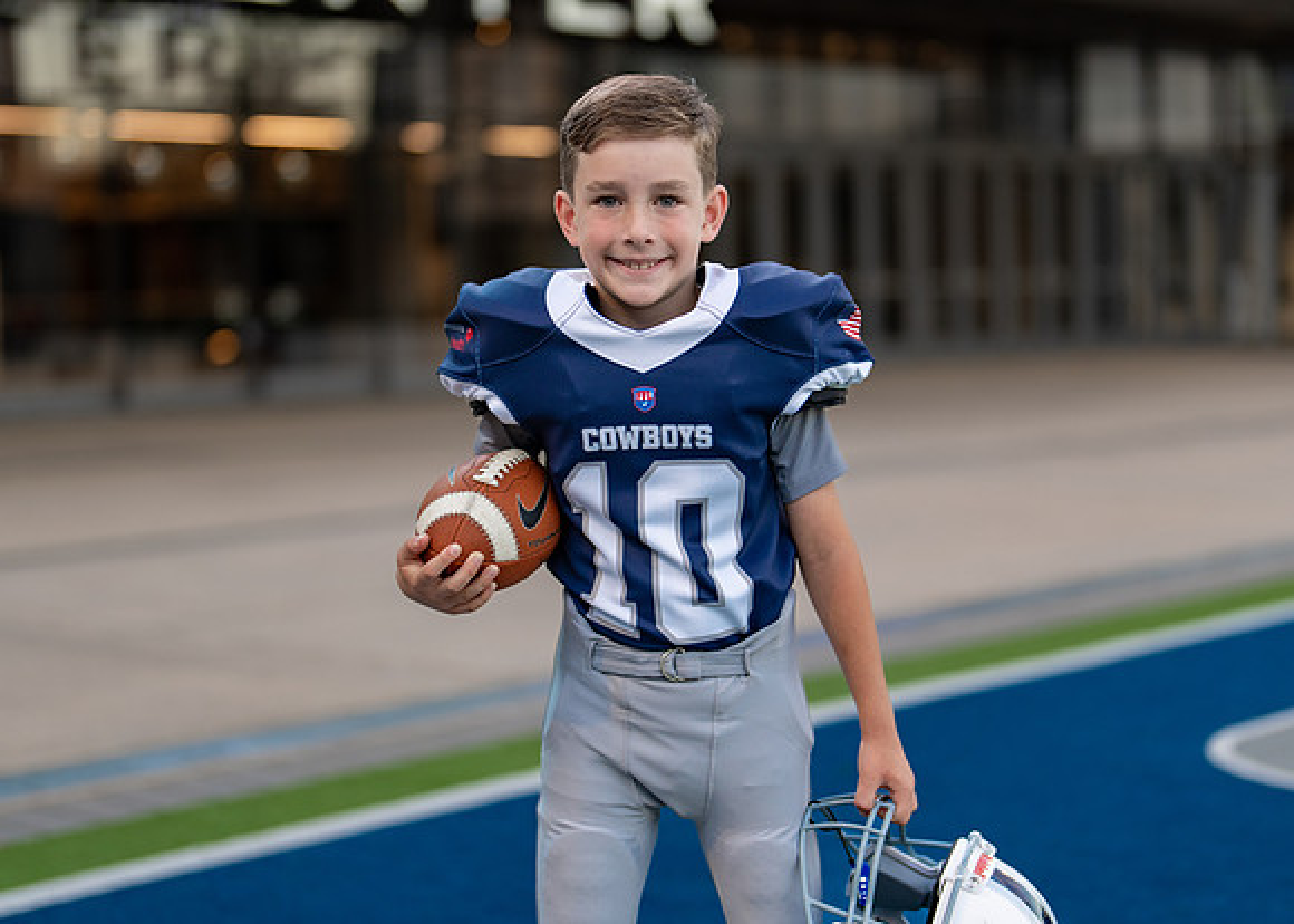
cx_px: 665
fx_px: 2560
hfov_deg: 28.4
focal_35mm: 70
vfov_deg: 20.5
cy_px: 467
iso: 160
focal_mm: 50
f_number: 1.2
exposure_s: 1/400
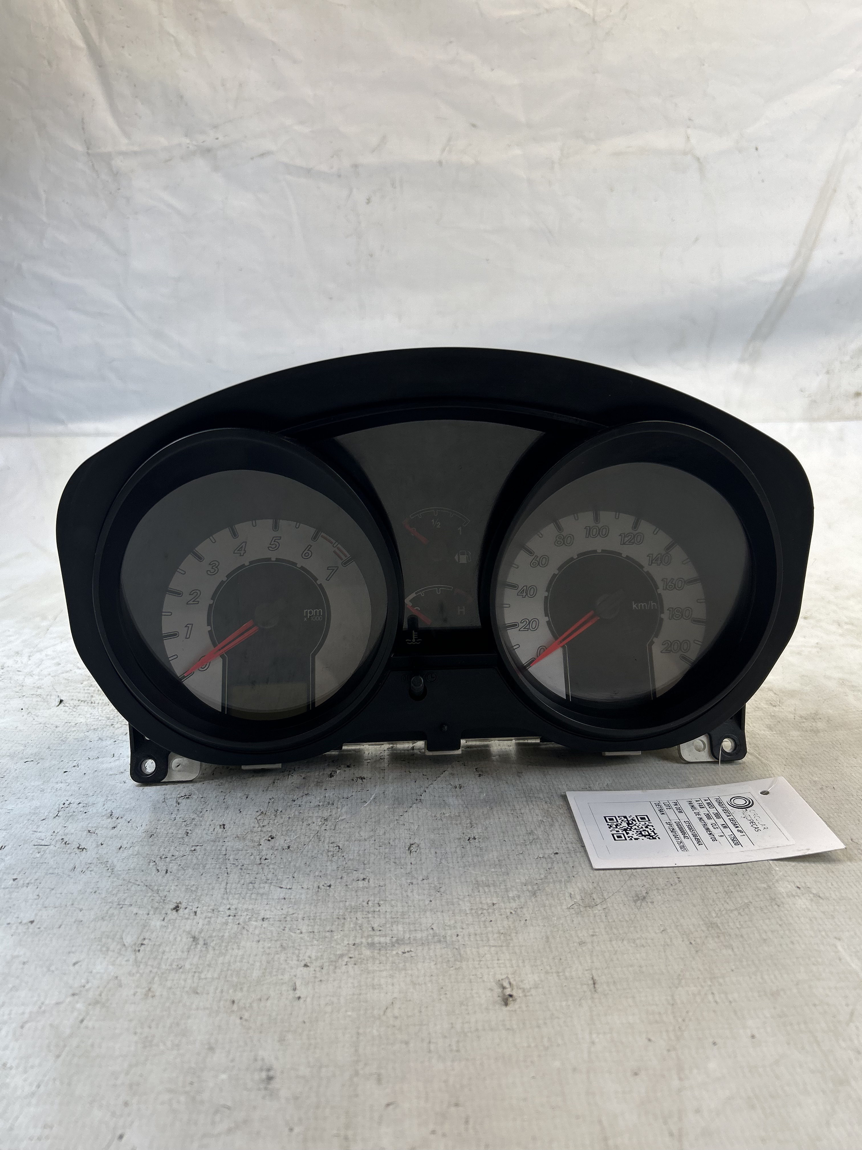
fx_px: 863
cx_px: 431
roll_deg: -1.1
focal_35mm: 26
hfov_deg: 53.1
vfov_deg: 67.3
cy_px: 575
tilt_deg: -12.4
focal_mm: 5.7
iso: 40
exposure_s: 1/232
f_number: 1.5
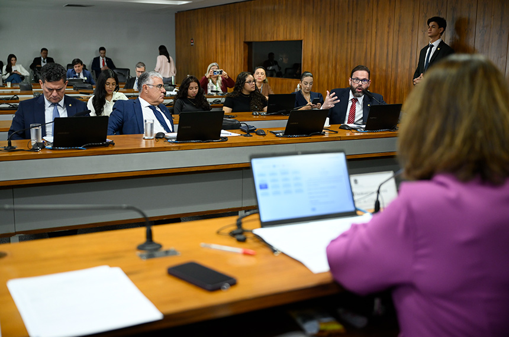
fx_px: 593
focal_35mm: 42
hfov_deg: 46.5
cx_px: 254
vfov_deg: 31.8
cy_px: 168
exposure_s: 1/200
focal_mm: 42
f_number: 2.8
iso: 1600
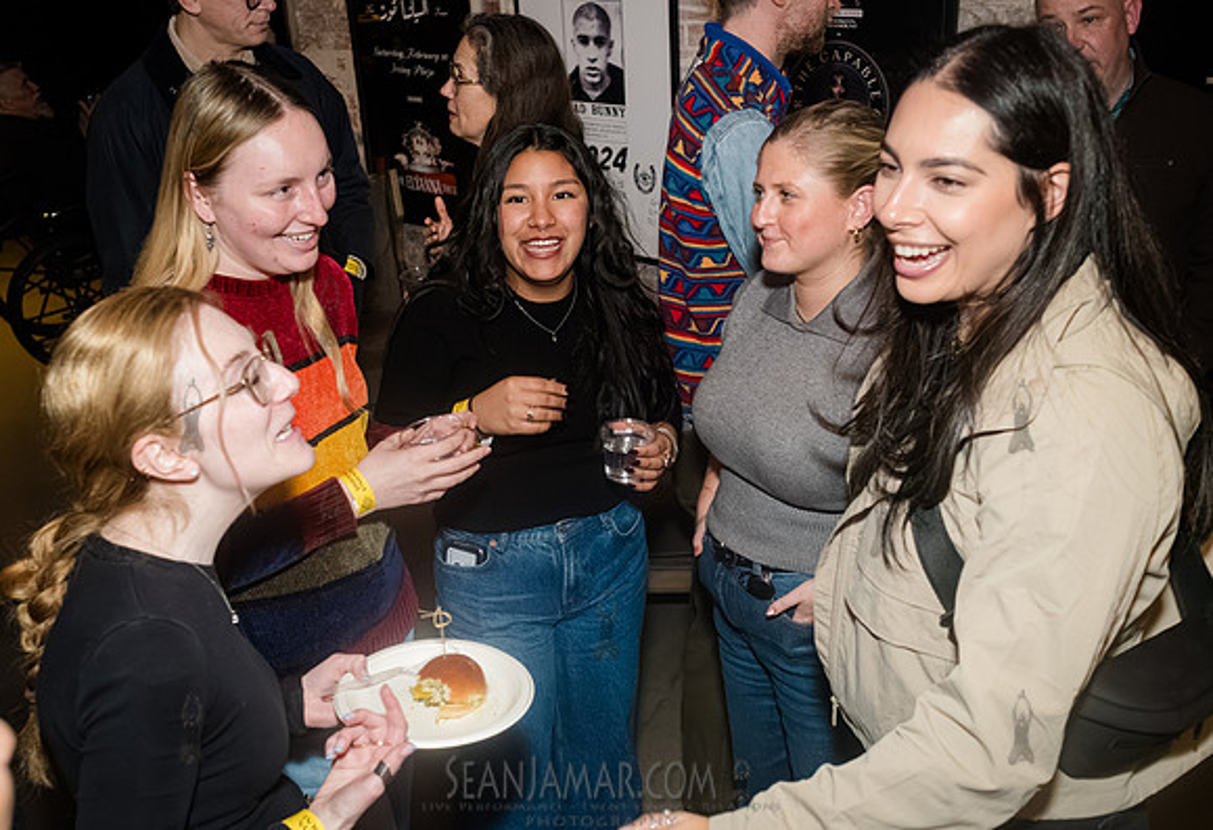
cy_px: 432
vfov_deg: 36.4
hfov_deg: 51.3
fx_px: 1261
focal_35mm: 37
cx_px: 565
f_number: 5
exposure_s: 1/400
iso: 8000
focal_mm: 35
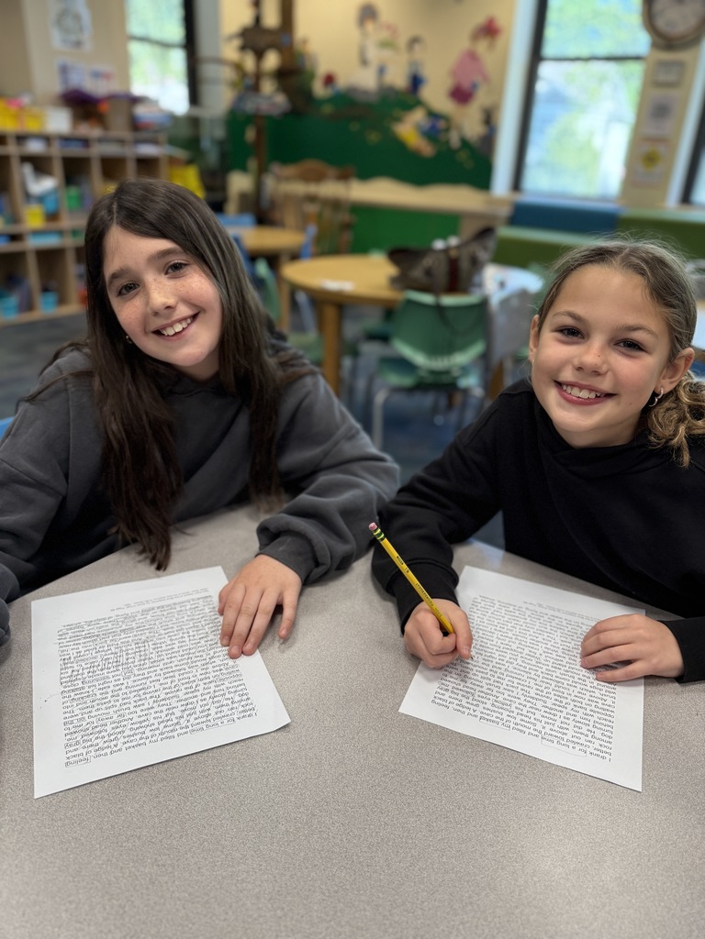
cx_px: 352
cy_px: 470
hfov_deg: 56.8
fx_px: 652
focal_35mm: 24
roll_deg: -2.8
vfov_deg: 71.6
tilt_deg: -24.7
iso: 200
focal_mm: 6.76
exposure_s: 1/120
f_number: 1.78
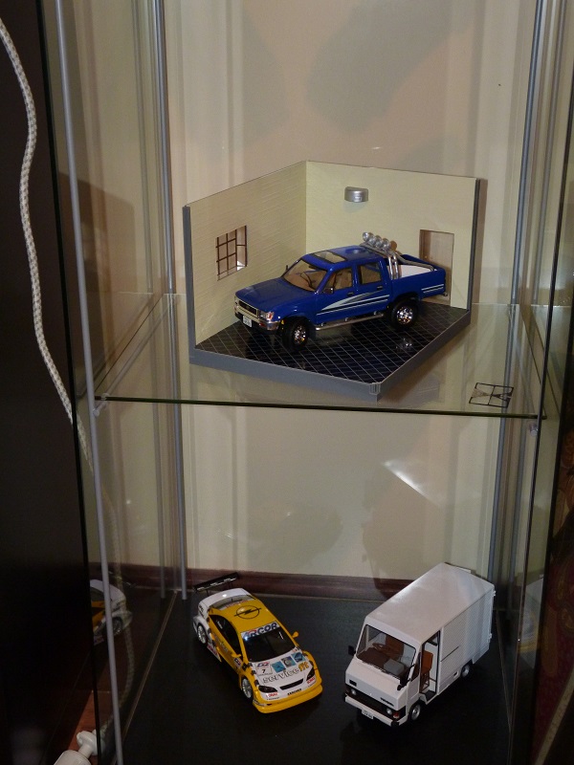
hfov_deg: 29.7
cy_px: 382
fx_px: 1083
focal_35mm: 49
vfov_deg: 38.9
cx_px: 287
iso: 250
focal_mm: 8.7
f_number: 3.2
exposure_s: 1/13
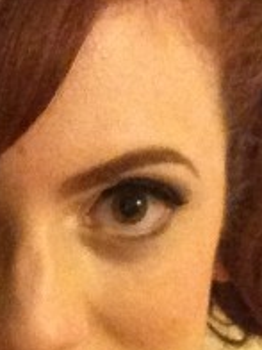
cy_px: 461
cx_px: 21
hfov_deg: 12.9
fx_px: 1150
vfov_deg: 16.3
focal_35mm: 114
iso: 800
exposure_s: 1/15
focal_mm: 2.18
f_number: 2.4
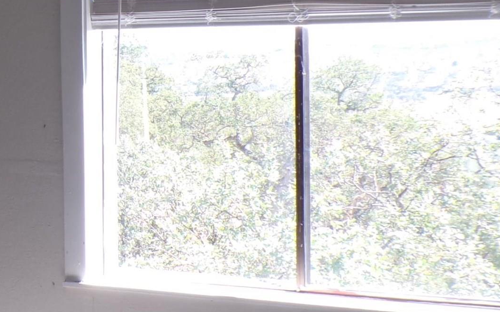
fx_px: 1008
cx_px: -55
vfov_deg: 17.5
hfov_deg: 25.7
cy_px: 86
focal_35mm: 74
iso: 100
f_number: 4.4
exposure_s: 1/60
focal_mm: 4.3
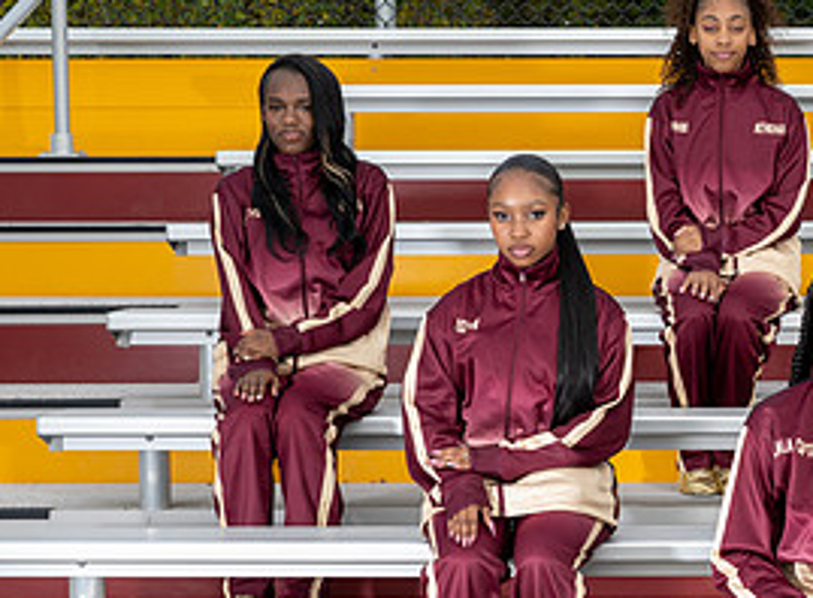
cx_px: 908
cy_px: 376
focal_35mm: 113
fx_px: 2636
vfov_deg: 12.9
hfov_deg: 16.9
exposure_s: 1/100
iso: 40
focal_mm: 42
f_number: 6.3
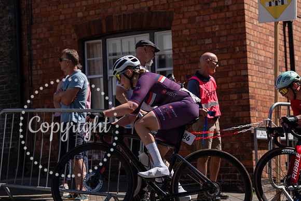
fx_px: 686
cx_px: 150
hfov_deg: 24.8
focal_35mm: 82
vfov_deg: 16.7
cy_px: 100
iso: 100
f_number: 4
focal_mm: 82
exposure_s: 1/1600
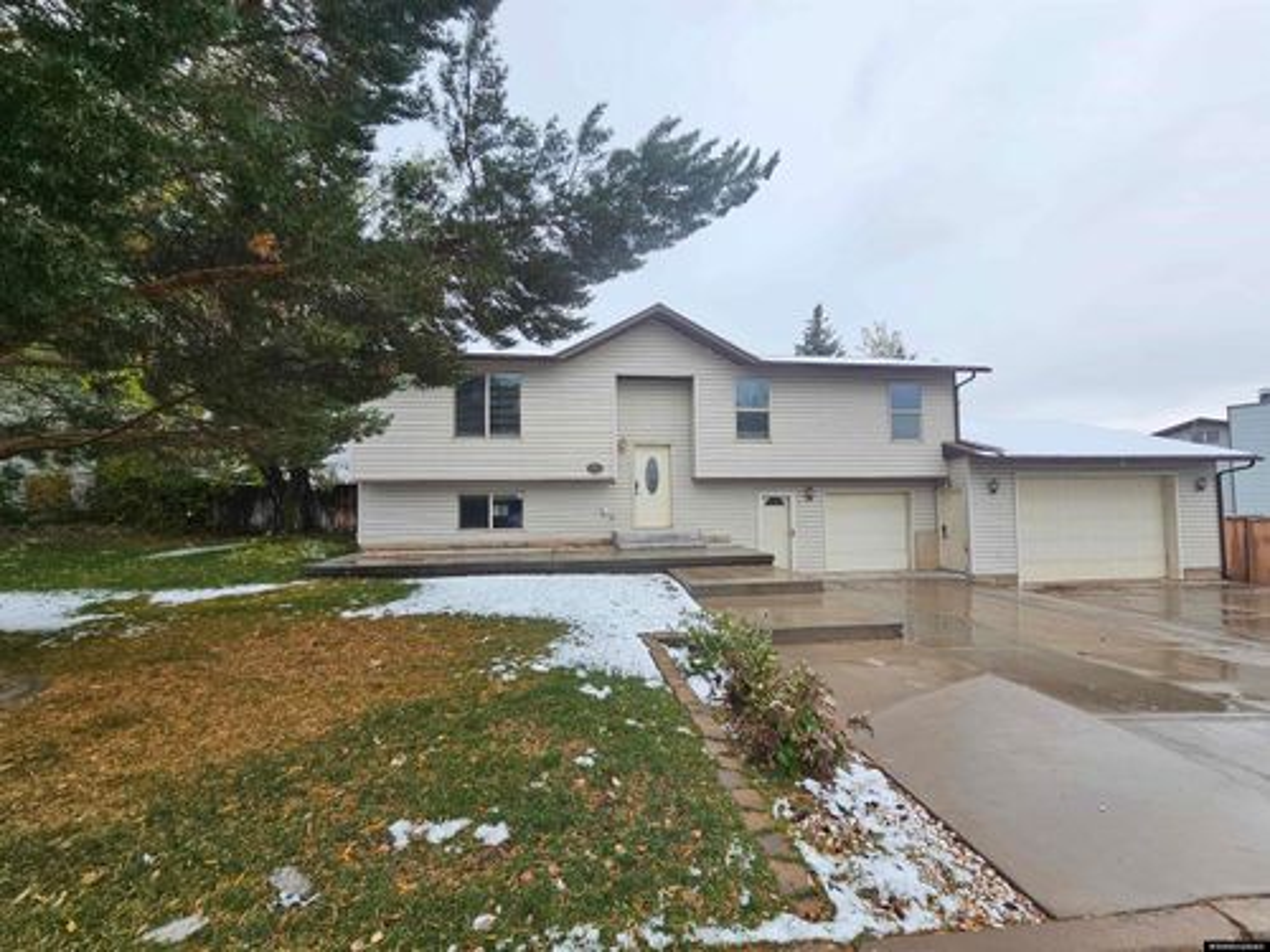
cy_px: 476
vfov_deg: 89.9
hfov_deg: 106.2
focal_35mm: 13
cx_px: 635
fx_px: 477
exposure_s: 1/485
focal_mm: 2.2
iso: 50
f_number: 2.2
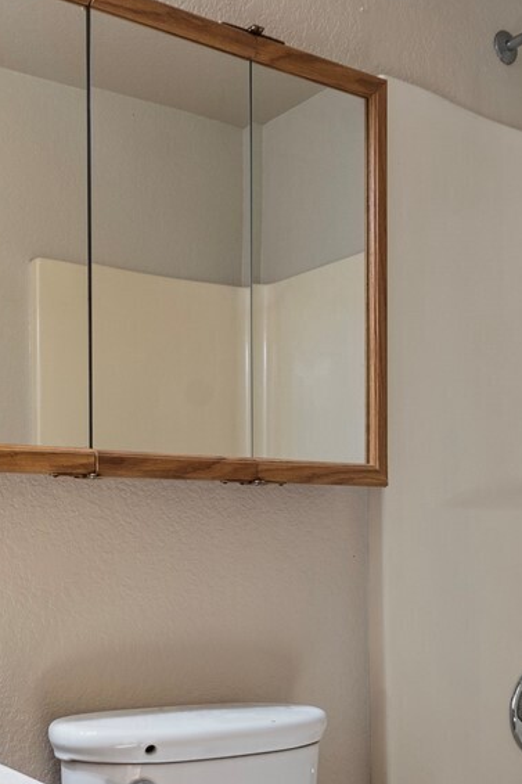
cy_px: 483
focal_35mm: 42
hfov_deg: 31.7
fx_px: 914
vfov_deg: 46.1
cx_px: 188
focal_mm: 14
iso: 400
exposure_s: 1/3
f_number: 8
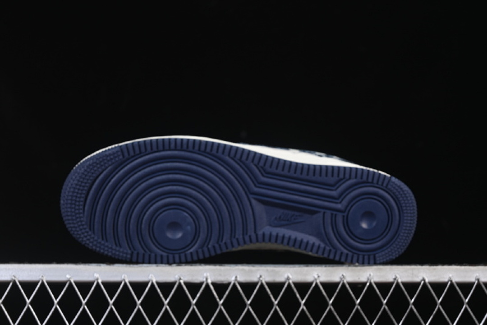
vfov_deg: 18.2
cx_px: 244
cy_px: 162
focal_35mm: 75
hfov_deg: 27.0
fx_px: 1015
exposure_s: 1/60
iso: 160
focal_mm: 50
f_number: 6.3
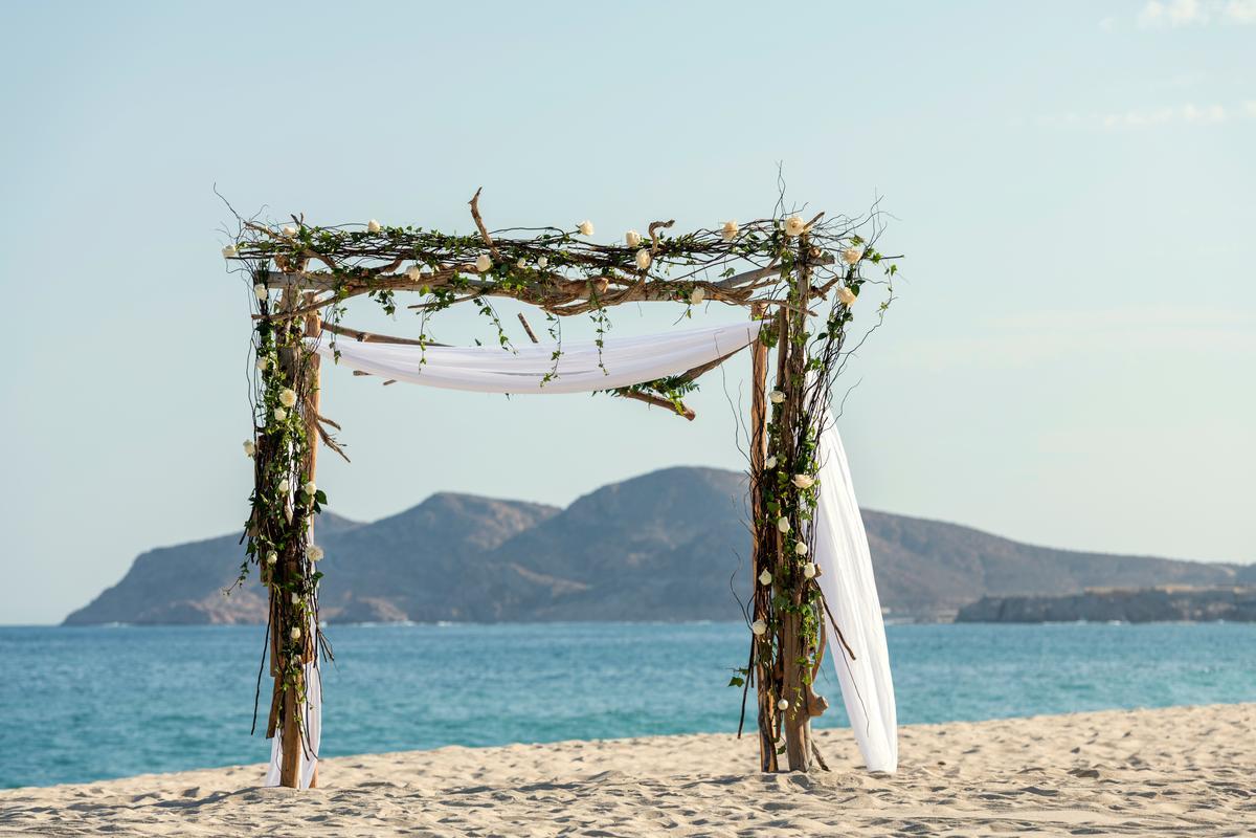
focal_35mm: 135
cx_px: 628
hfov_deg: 15.2
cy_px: 419
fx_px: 4710
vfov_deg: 10.2
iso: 31
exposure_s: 1/250
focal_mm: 135
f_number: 6.3
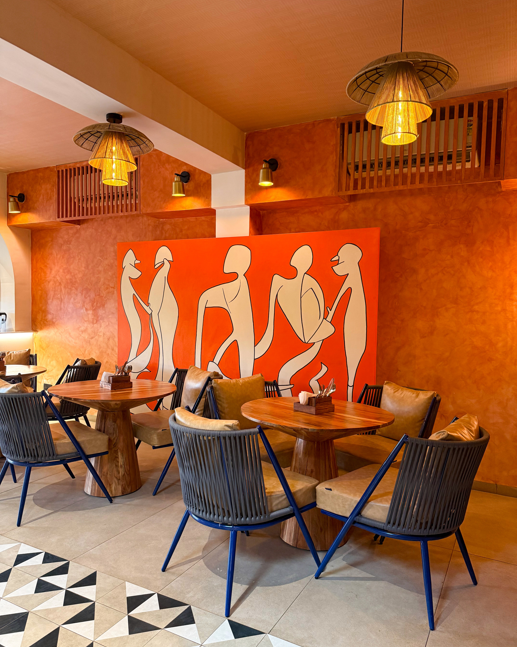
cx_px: 258
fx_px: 478
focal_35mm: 25
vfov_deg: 68.1
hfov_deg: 56.8
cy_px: 335
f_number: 1.8
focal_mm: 6.76
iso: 320
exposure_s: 1/50
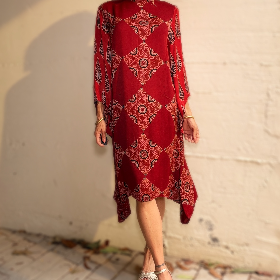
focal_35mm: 36
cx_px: 140
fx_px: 329
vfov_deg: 45.9
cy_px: 117
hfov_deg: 46.0
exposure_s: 1/149
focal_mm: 2.71
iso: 20
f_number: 1.9
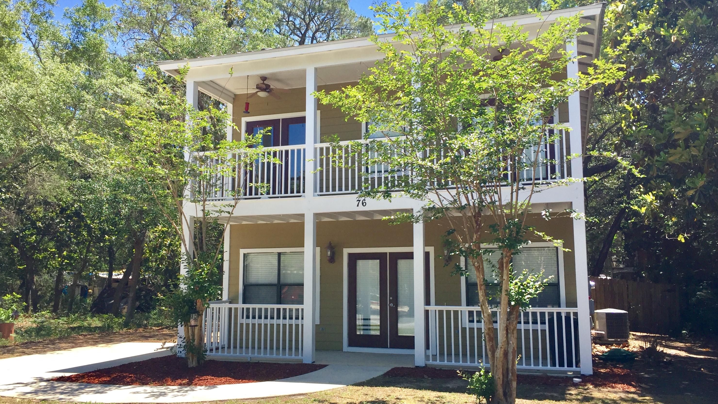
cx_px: 360
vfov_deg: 36.7
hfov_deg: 61.0
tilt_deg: +7.9
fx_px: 609
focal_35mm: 32
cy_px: 210
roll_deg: -0.4
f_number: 2.2
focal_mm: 4.15
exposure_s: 1/898
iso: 32
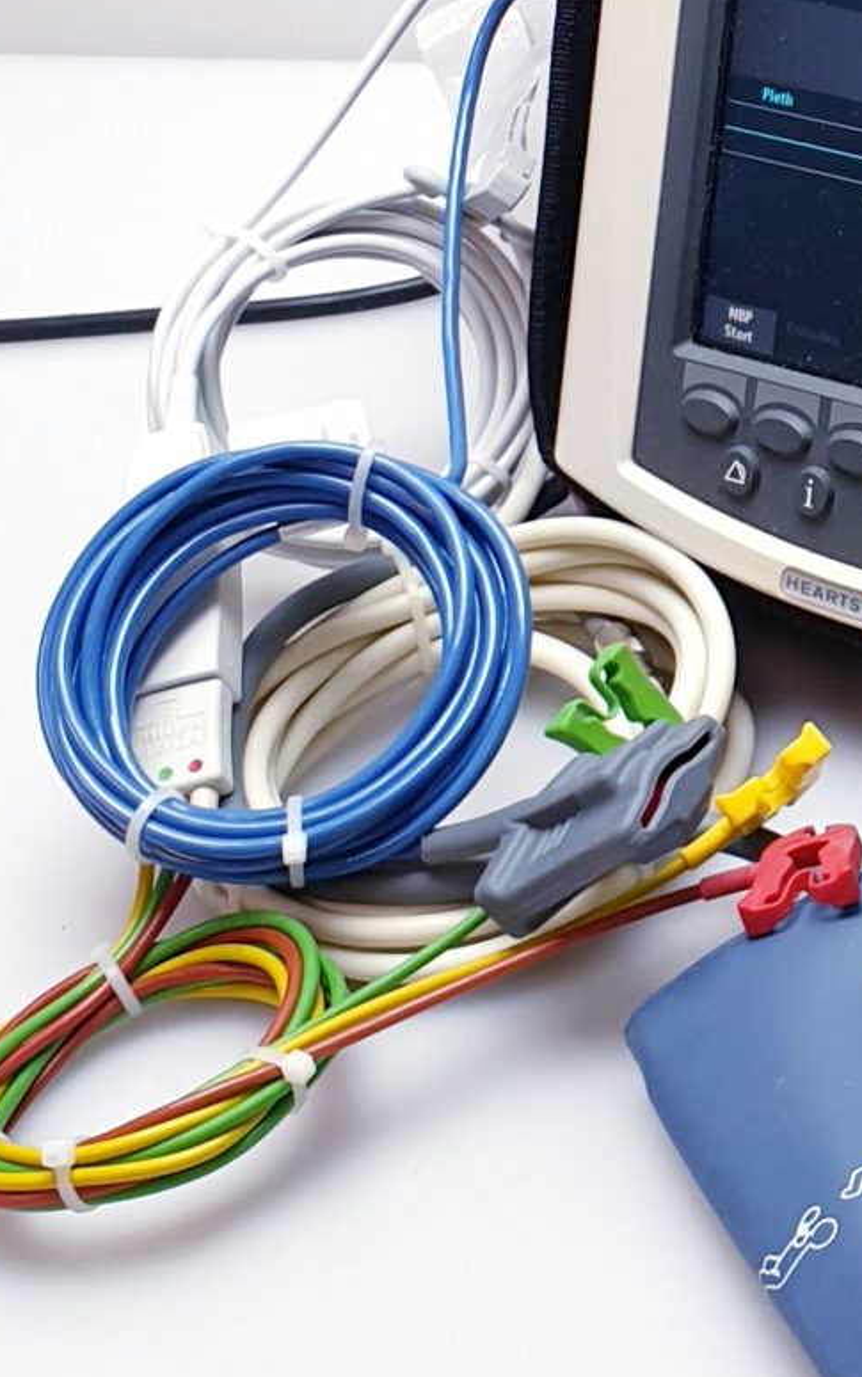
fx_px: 3417
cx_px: 1598
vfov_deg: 21.8
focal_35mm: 91
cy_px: -48
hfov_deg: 12.9
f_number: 2.4
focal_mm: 4.3
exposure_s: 1/50
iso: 64
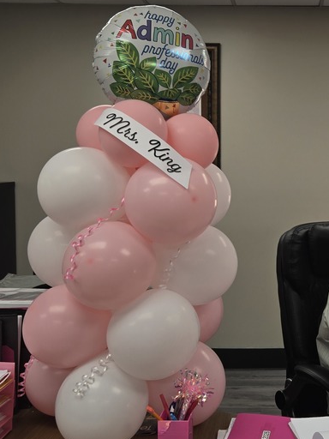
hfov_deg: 30.3
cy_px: 176
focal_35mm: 46
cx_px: 286
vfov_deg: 41.1
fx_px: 583
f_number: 1.8
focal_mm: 5.4
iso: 32
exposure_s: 1/60
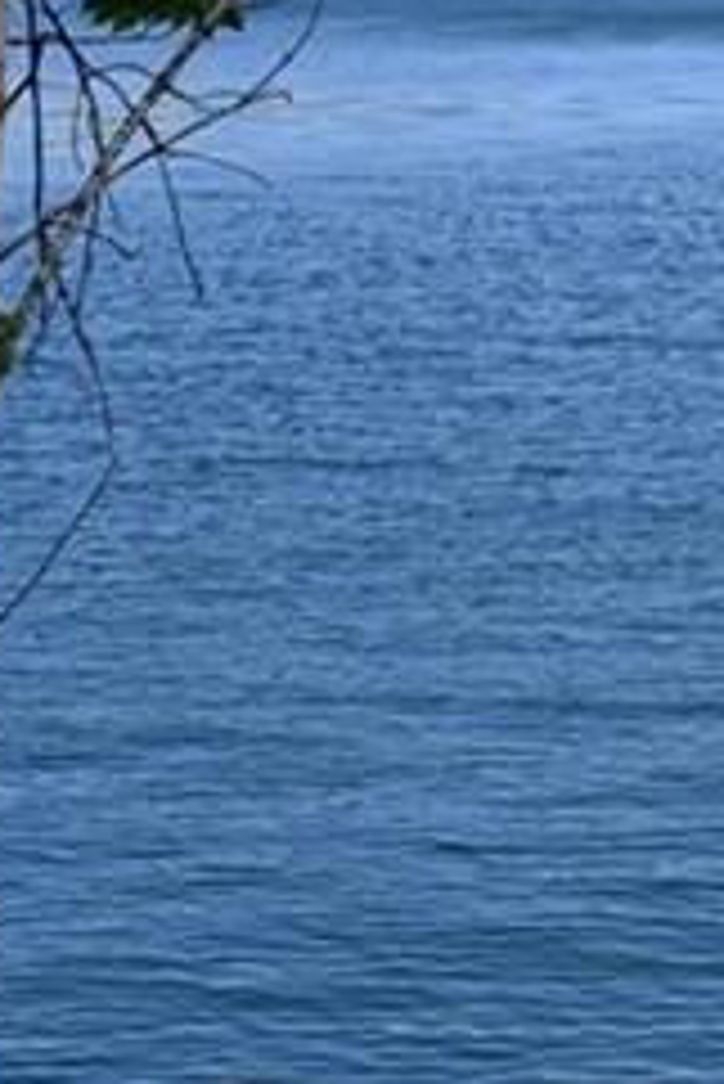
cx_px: 1228
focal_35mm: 140
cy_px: -126
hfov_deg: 9.4
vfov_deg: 14.3
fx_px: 4217
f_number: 11
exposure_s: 1/400
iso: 400
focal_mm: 22
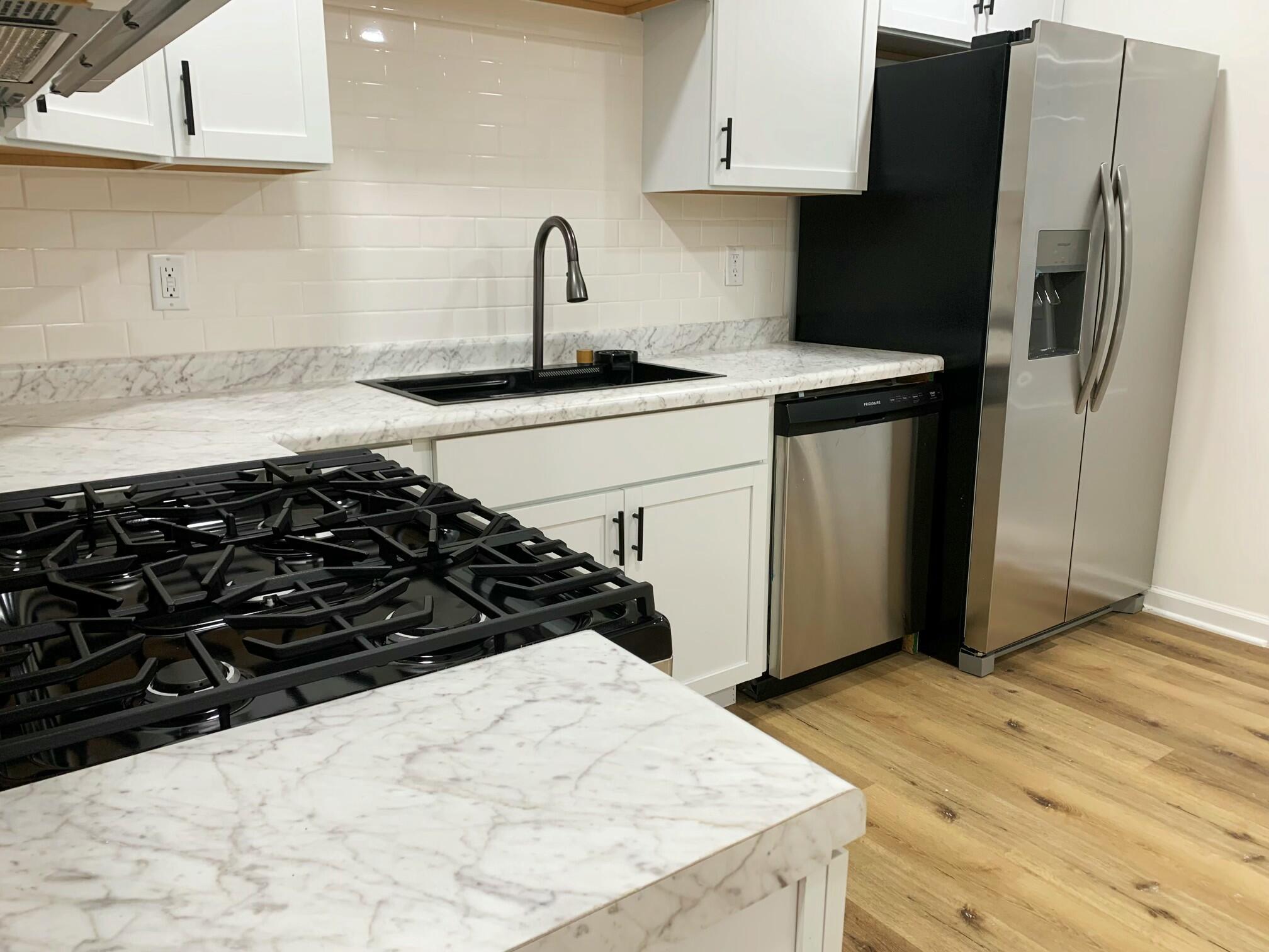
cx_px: 634
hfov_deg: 67.3
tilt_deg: -14.2
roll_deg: +0.2
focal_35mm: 26
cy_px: 476
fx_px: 953
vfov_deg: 53.1
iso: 80
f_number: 1.8
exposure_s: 1/60
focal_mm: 4.25
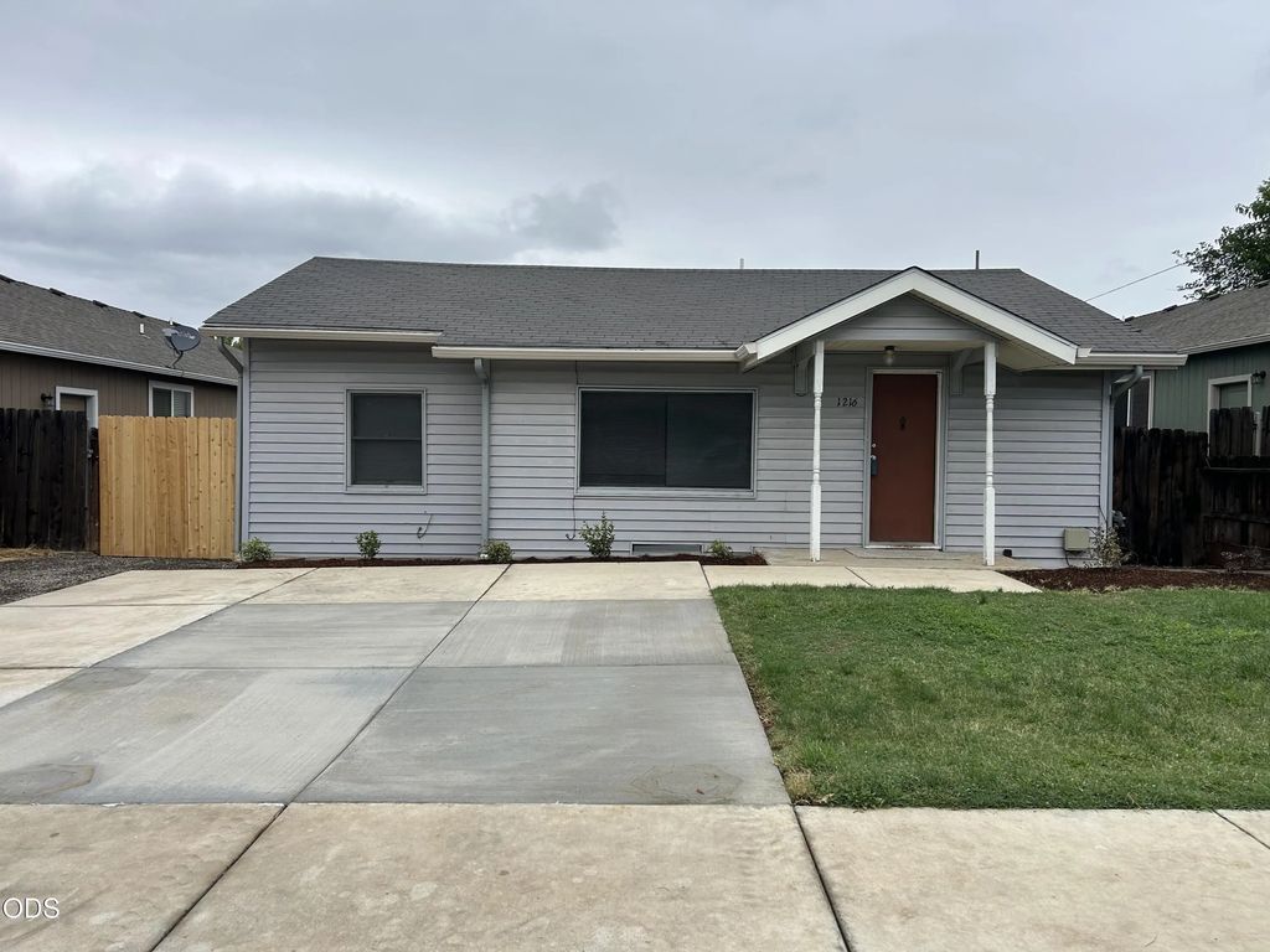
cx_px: 635
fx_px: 954
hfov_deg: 67.3
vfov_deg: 53.1
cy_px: 476
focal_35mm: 26
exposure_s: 1/2457
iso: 50
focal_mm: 5.7
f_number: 1.5
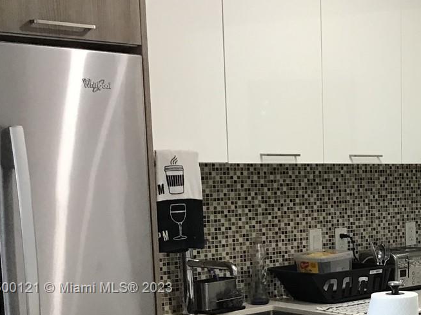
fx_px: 924
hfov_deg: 23.8
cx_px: 482
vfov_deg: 19.0
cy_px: 289
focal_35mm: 76
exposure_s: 1/30
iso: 50
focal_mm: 3.3
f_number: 2.4
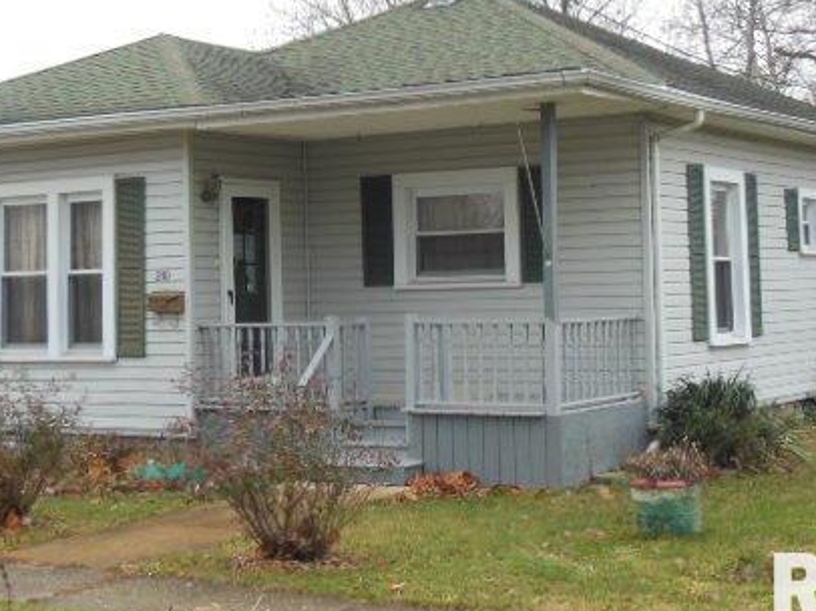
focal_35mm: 71
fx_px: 1673
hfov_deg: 27.4
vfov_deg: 20.6
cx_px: 436
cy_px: 173
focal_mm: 8
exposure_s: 1/200
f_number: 4.4
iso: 125
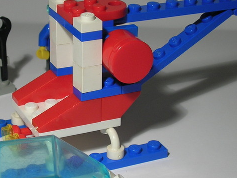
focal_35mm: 102
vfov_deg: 14.5
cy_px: 89
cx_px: 95
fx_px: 698
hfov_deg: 19.2
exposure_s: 1/30.7
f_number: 3.4
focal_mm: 9
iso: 50
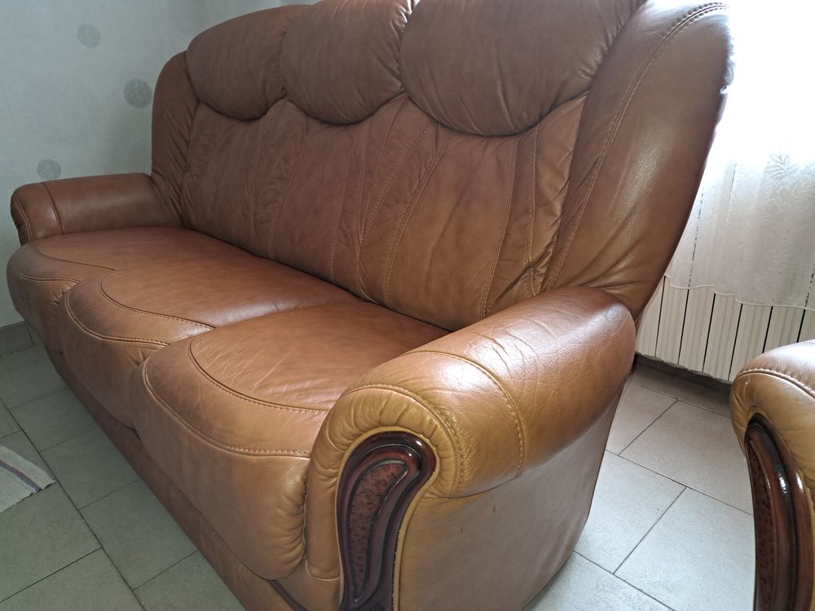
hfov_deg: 71.6
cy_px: 306
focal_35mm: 24
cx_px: 408
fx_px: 565
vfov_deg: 56.8
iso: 400
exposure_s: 1/50
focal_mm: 5.23
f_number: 1.8
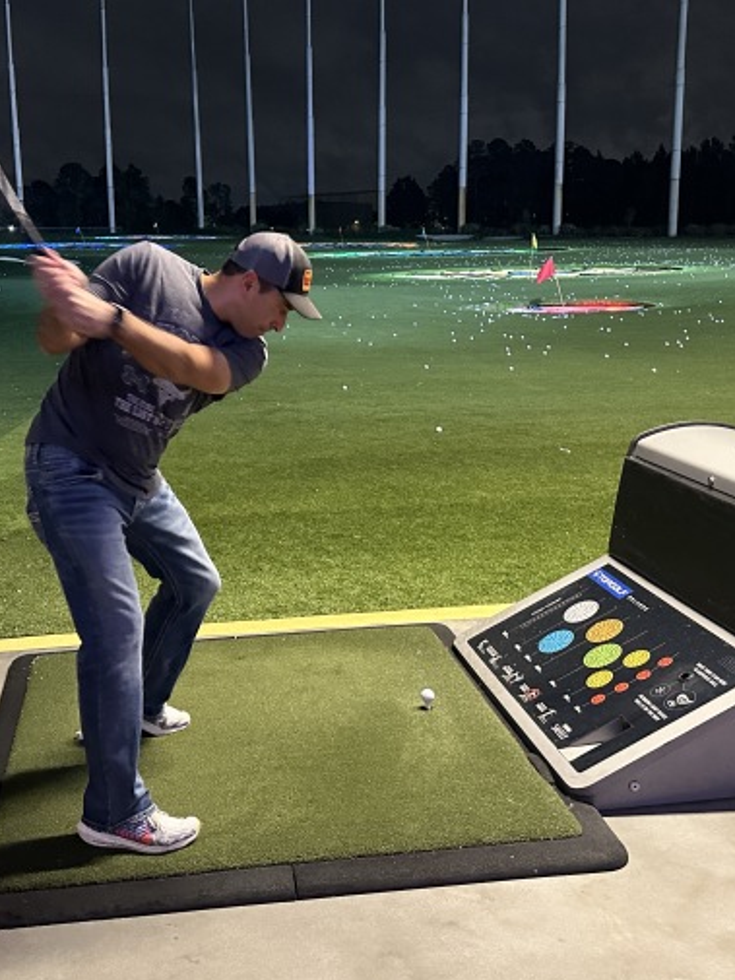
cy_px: 439
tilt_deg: -10.6
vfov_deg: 48.9
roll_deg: +1.4
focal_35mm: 38
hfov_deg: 37.6
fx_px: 1075
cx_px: 289
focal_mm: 6.86
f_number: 1.78
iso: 1000
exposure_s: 1/30
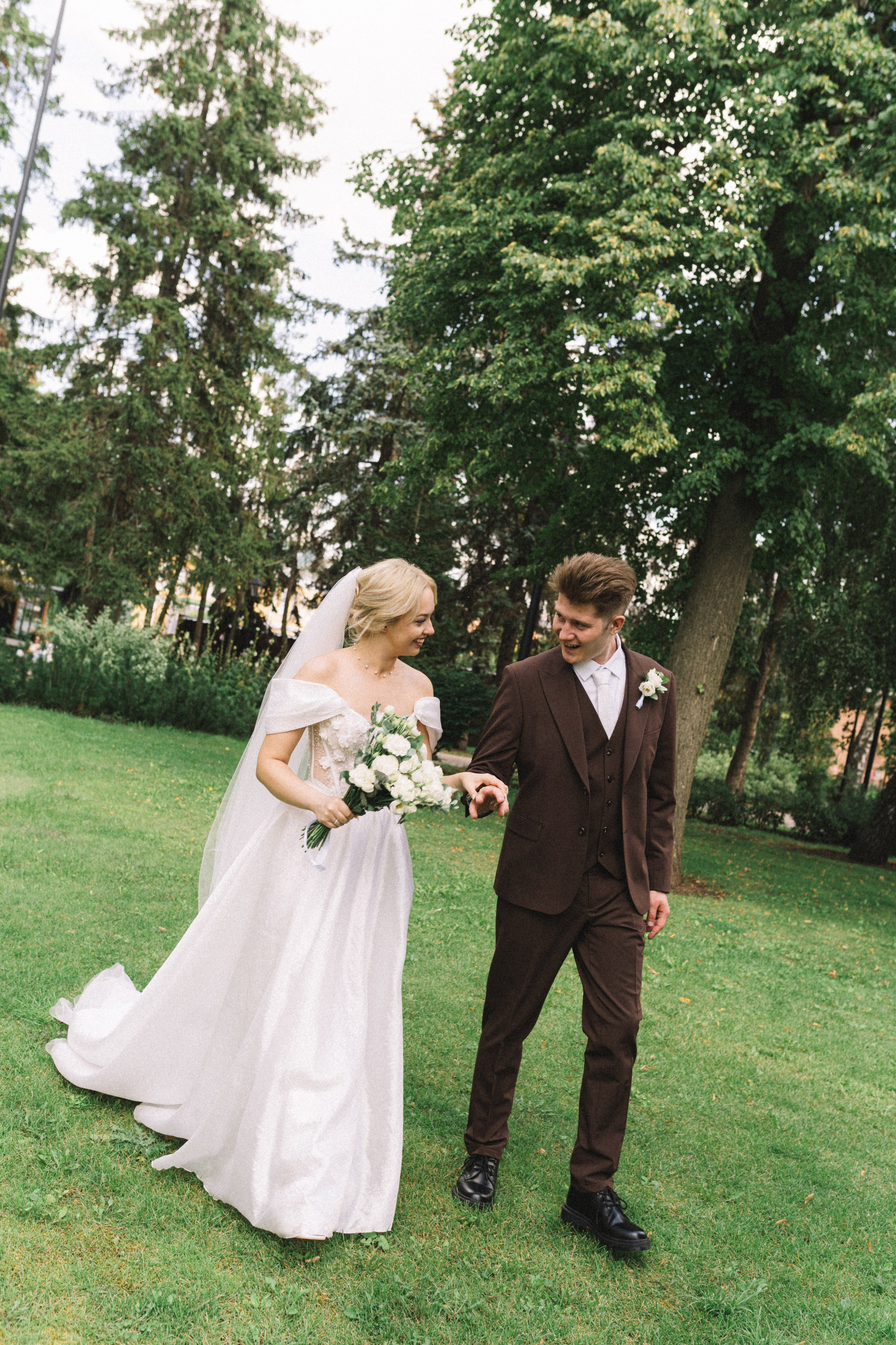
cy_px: 672
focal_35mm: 35
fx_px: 1307
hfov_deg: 37.9
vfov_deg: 54.4
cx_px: 448
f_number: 4
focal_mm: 35
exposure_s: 1/400
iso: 320
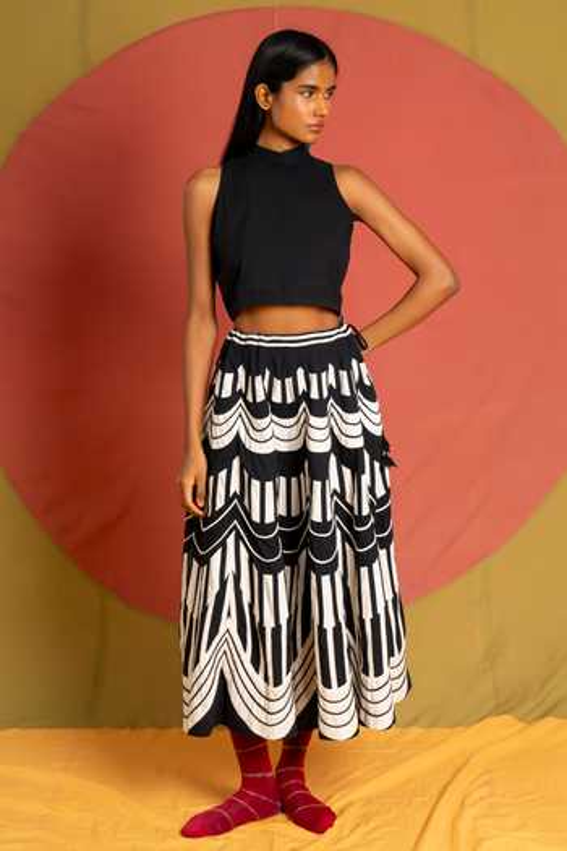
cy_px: 426
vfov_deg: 42.7
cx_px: 284
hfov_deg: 29.2
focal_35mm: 46
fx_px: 1087
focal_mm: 46
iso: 800
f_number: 2.8
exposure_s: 1/125
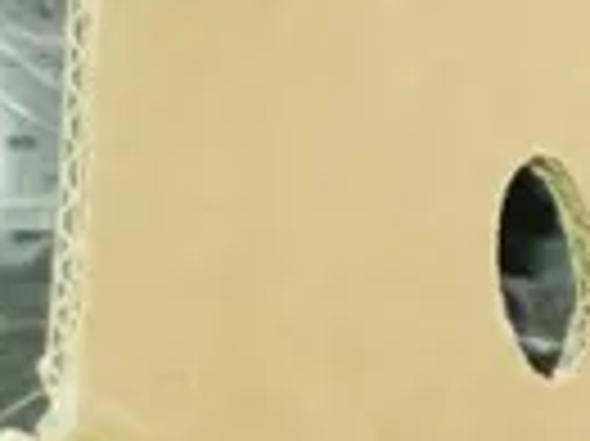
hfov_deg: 5.7
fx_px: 5313
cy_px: 1706
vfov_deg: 4.4
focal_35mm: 312
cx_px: 2040
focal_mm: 20
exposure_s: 1/20
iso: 3200
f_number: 4.1
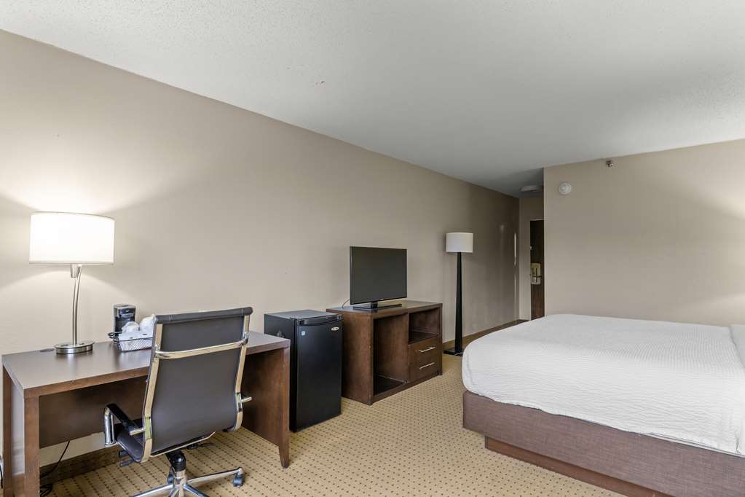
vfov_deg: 67.4
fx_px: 372
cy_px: 248
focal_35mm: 18
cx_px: 372
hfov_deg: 90.0
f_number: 8
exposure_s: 1/13
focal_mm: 18
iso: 640
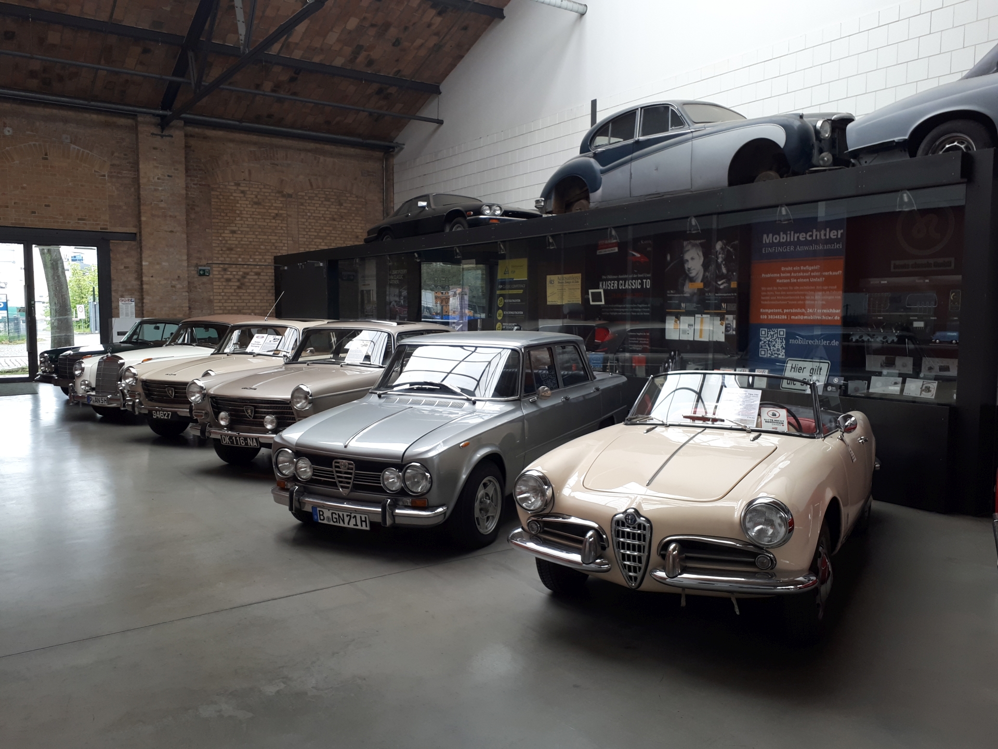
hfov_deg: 65.3
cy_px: 374
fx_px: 778
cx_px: 499
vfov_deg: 51.4
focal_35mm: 27
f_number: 1.9
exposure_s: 1/33
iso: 64
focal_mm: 3.6
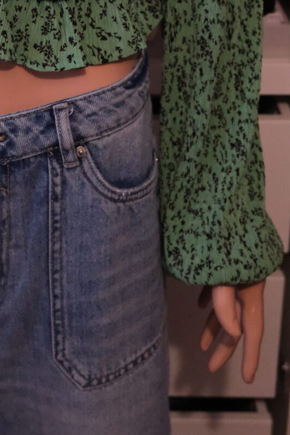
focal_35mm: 97
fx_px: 1171
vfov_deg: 20.1
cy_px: -43
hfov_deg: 13.9
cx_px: -6
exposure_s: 1/125
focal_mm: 25.5
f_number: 3.5
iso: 6400
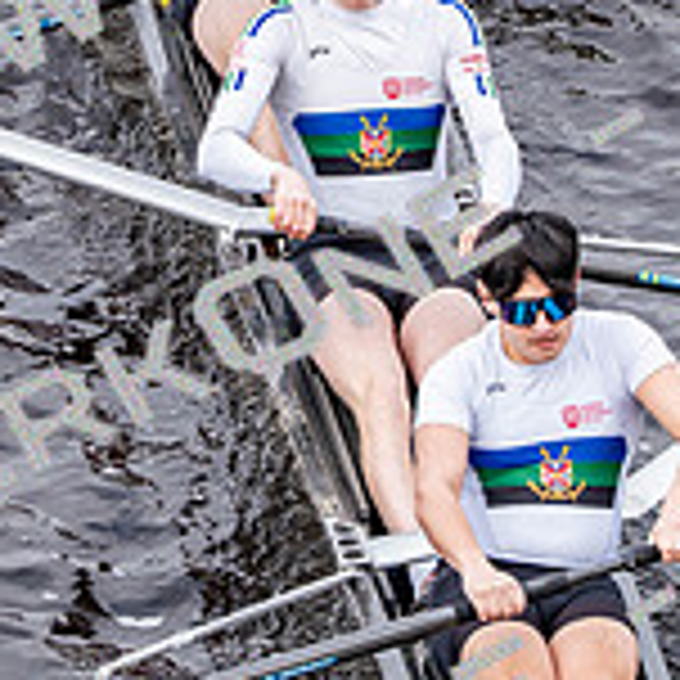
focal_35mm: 653
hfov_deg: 2.7
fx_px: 14513
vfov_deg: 2.7
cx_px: 387
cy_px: 151
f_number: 2.8
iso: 400
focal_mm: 200
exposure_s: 1/2000
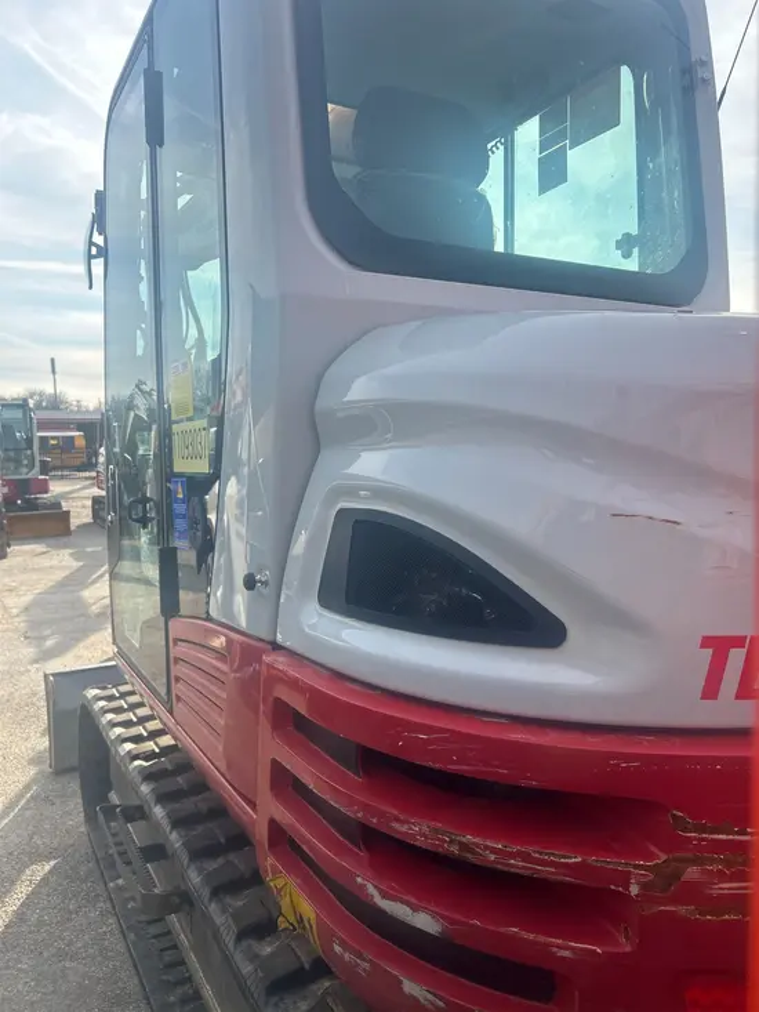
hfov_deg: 53.1
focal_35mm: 26
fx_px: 760
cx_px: 380
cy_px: 506
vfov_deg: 67.3
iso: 50
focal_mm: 5.7
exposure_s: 1/1575
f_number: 1.5
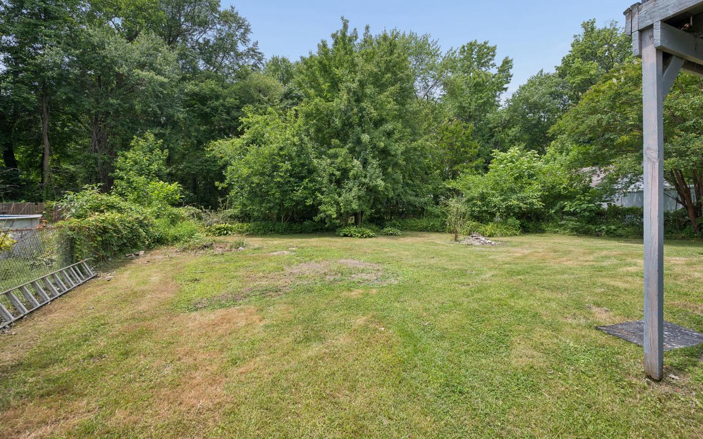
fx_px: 287
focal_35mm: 15
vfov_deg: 74.8
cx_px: 358
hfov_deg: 101.5
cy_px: 220
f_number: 8
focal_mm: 14
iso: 200
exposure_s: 1/400
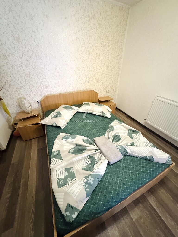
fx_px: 96
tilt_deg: -32.1
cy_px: 118
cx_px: 89
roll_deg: -0.5
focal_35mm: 14
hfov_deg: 85.7
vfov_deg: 102.1
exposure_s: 1/50
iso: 1000
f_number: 2.2
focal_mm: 2.22
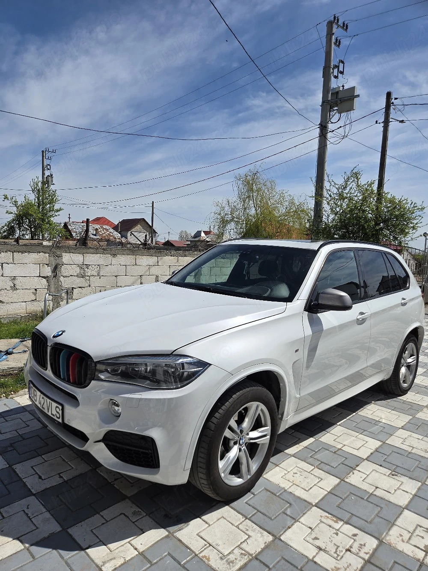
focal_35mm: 23
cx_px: 214
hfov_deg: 58.9
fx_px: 379
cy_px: 286
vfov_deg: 73.9
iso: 25
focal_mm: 5.4
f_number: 1.8
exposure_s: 1/5000
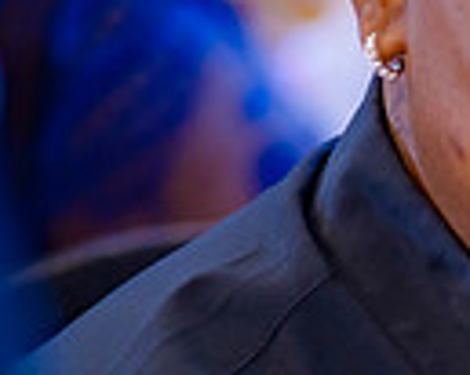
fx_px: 6144
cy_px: 613
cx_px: 1024
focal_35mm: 442
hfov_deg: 4.3
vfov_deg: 3.5
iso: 900
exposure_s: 1/125
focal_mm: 105
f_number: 1.8
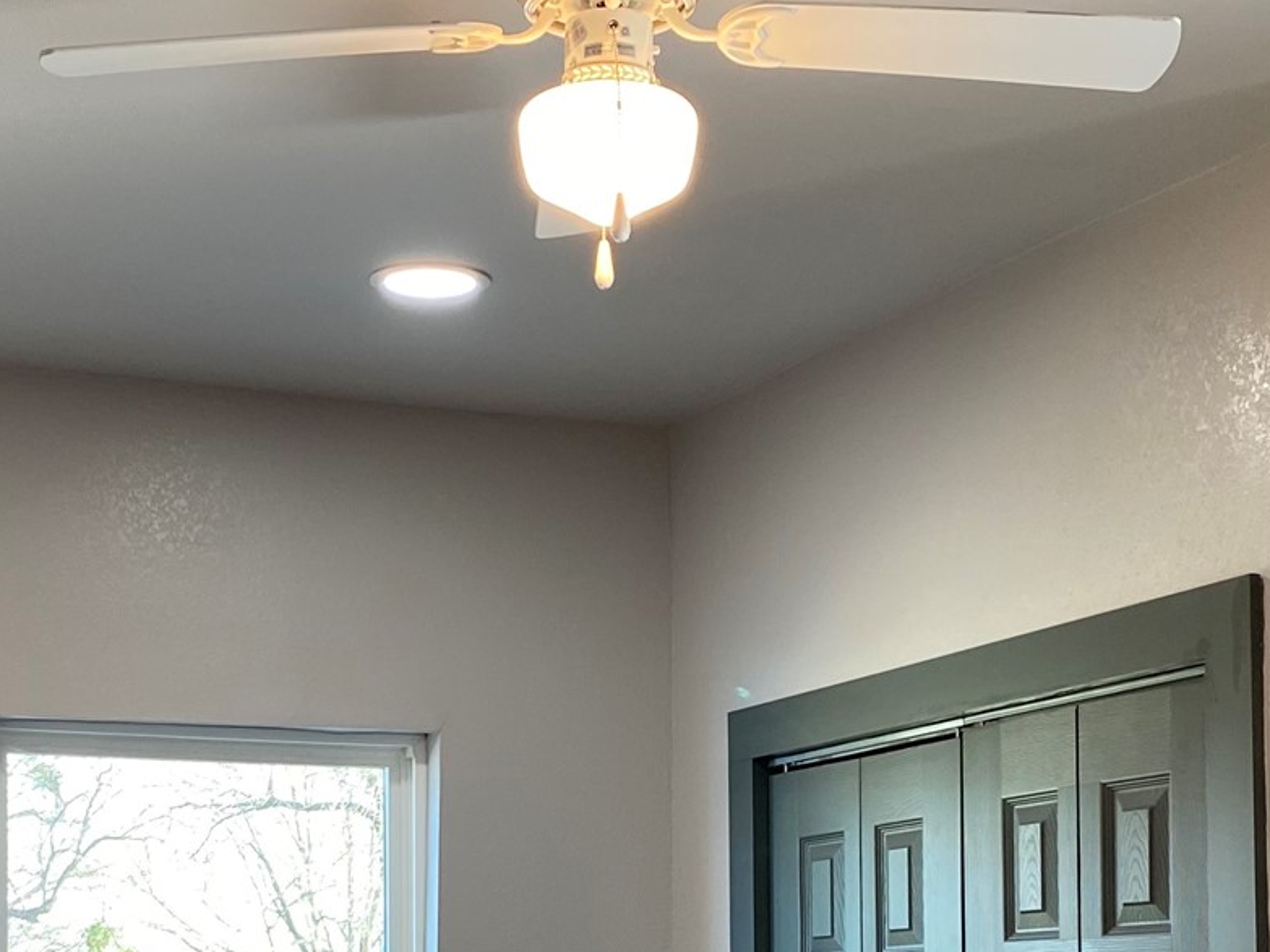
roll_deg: +0.2
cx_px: 514
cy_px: 970
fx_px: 2494
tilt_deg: +2.0
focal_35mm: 68
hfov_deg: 28.5
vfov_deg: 20.8
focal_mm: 4.25
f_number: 1.8
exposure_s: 1/120
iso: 100
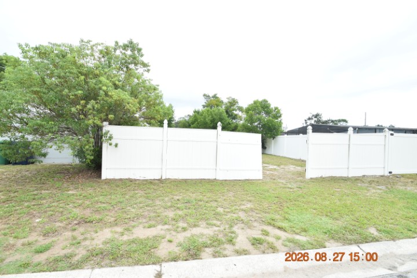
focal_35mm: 15
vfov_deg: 77.3
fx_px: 174
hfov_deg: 100.4
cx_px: 208
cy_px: 139
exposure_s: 1/250
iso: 400
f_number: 8
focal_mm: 10
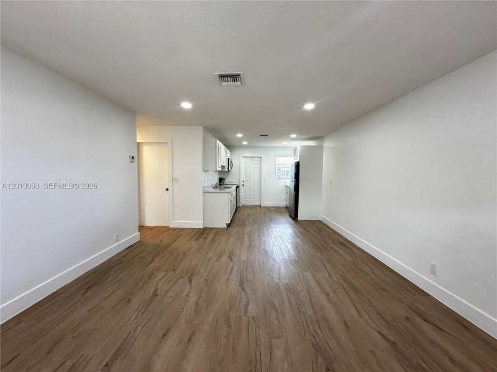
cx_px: 248
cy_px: 186
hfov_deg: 102.1
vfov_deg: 85.7
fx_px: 201
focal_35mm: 14
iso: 200
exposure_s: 1/120
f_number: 2.2
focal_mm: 2.22
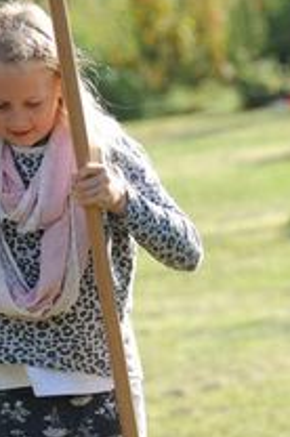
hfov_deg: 3.5
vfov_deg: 5.3
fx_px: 4716
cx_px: 9
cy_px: 473
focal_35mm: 389
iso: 800
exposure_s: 1/1250
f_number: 5
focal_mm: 135
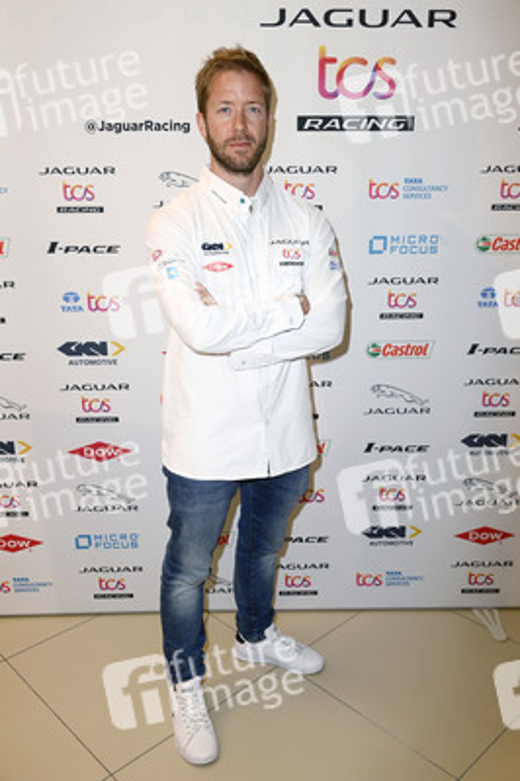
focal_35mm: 32
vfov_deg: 58.8
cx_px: 260
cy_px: 390
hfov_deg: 41.0
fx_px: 694
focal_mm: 32
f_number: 5.6
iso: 640
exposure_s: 1/200
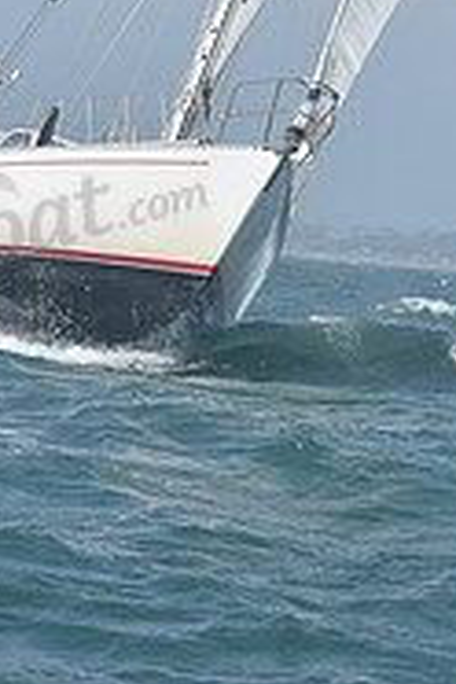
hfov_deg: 6.3
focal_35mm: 218
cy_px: -368
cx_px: 399
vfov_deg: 9.2
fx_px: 4142
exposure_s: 1/1000
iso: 320
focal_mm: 70
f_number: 10
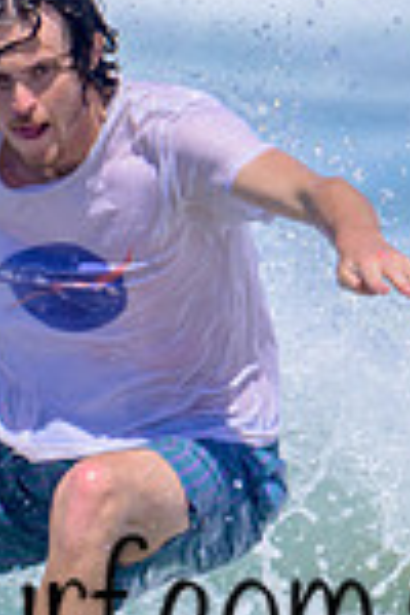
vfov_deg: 0.6
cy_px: 494
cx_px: 190
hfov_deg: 0.4
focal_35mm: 3370
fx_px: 57566
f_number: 11
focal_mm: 800
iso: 640
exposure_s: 1/2000
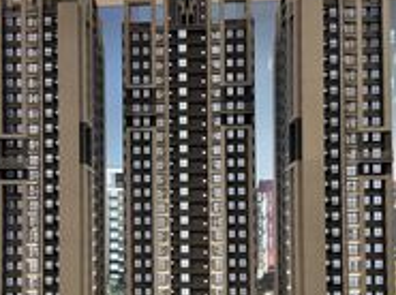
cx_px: 161
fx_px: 594
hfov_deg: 36.8
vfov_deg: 27.6
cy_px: 218
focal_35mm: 52
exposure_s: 1/74
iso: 80
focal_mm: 6.76
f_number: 1.78
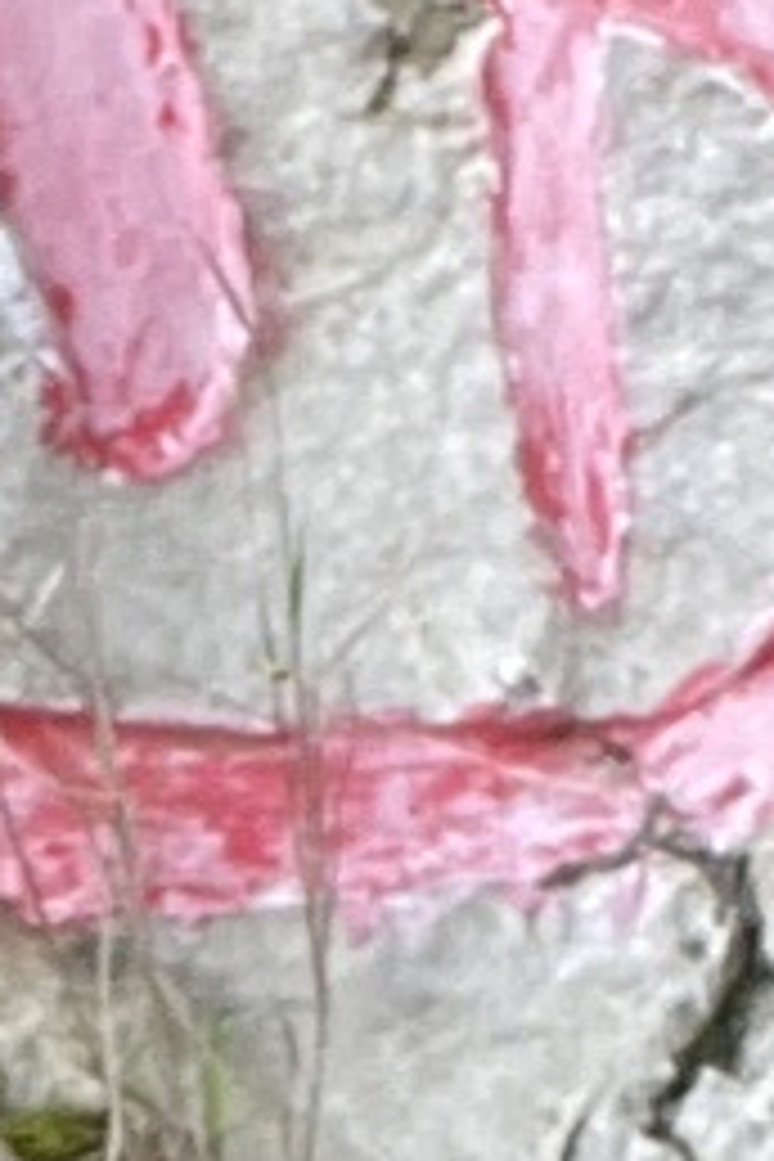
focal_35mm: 242
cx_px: -279
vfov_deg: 8.2
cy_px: 2106
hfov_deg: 5.6
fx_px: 7804
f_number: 2.2
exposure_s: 1/121
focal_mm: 2.71
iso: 32
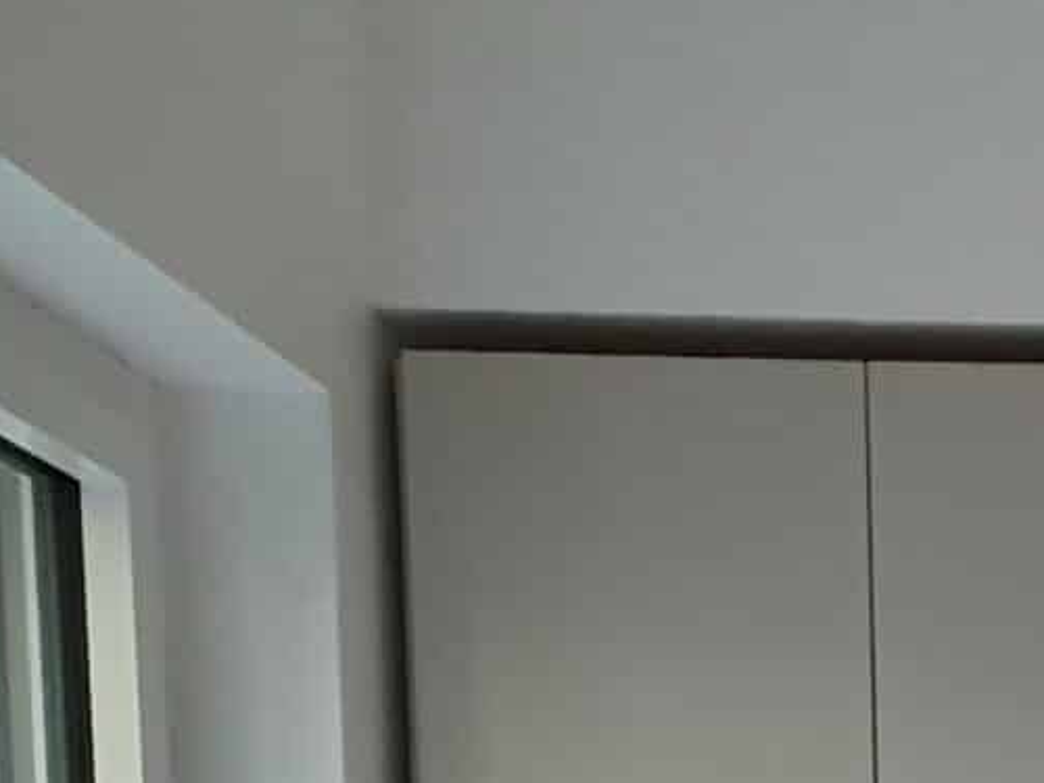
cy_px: 1896
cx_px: 2186
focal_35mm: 133
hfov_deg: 12.7
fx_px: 4011
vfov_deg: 9.8
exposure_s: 1/100
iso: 250
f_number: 2.4
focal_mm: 4.32
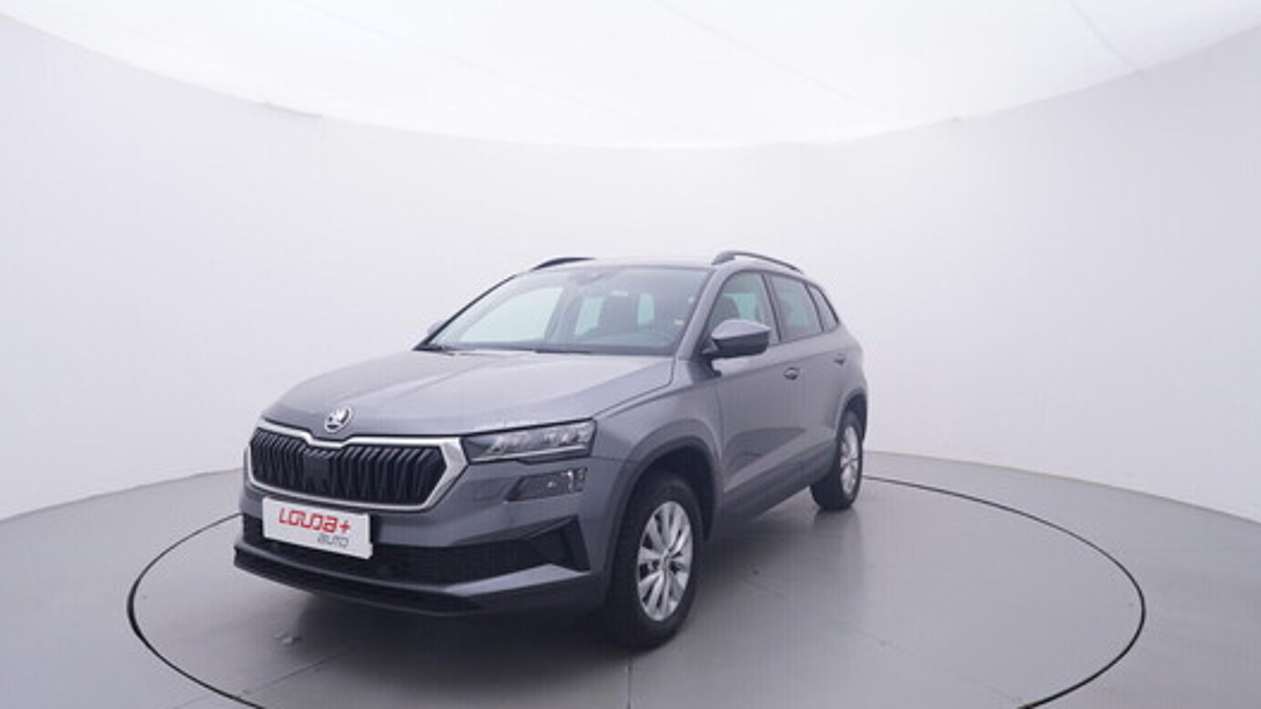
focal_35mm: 25
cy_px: 369
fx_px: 821
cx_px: 634
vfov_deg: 46.7
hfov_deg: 75.1
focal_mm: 15
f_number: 5
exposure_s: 1/80
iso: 200
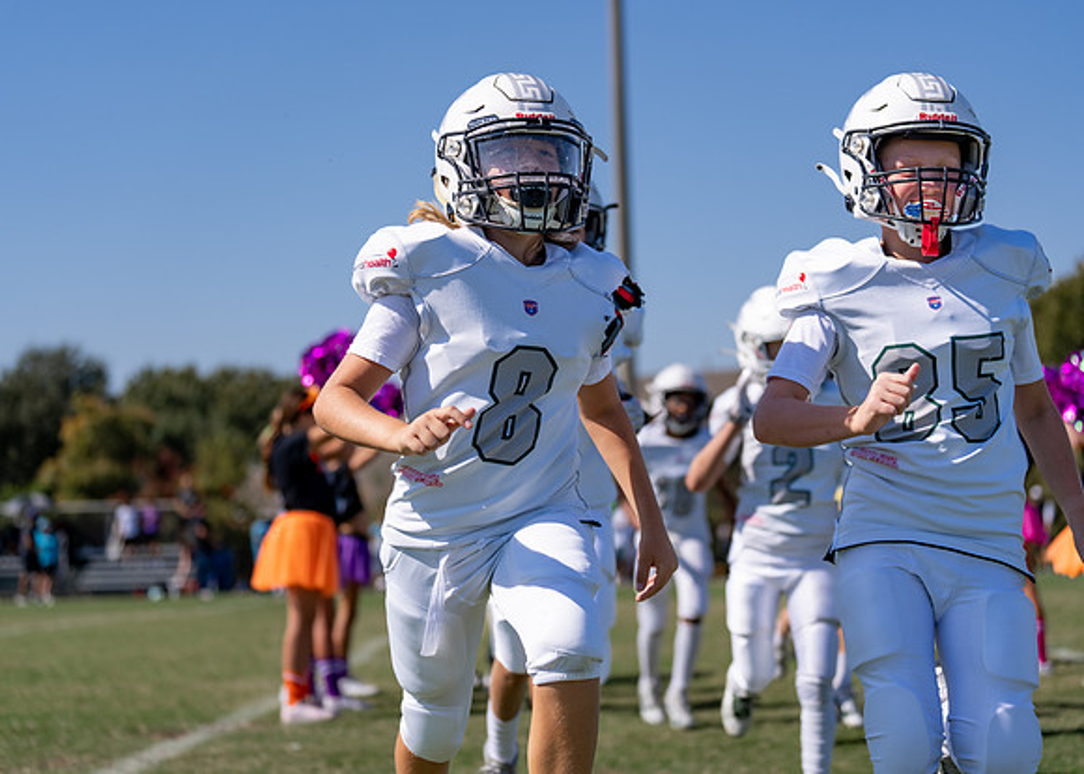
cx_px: 516
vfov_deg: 18.6
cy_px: 381
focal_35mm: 77
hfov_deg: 25.8
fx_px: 2366
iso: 100
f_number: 2.8
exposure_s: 1/2500
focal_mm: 70
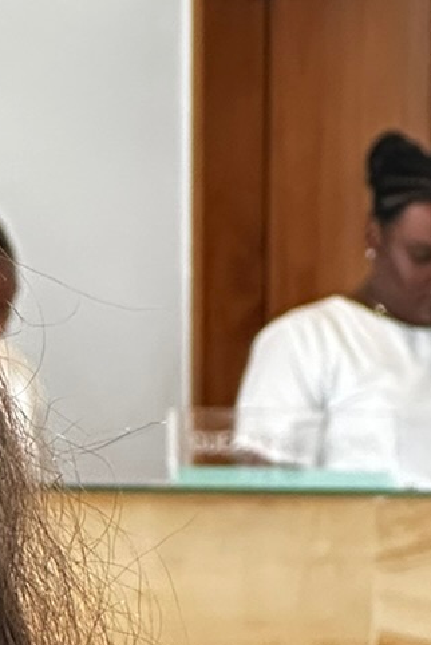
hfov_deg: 4.0
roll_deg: -0.7
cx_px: -470
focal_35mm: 340
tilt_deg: +0.8
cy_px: 589
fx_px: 6097
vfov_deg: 6.0
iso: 200
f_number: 2.8
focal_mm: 9
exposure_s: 1/99
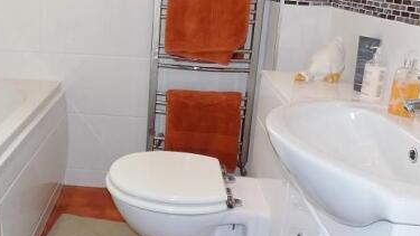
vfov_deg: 30.2
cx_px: 133
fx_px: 434
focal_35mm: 39
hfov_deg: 50.5
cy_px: 74
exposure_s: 1/30
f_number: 3.1
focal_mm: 4
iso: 180
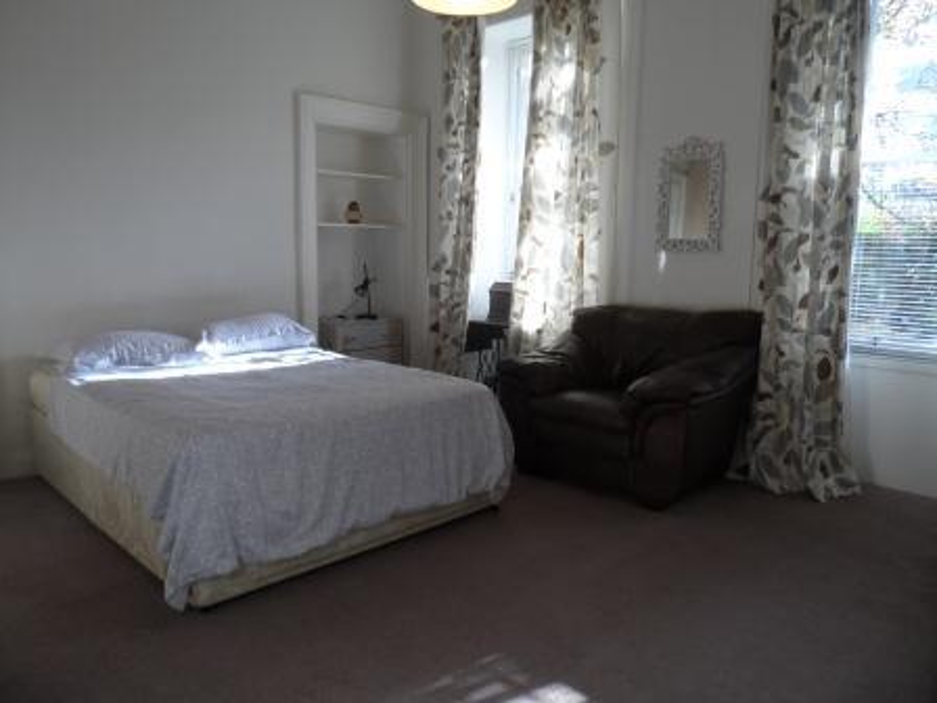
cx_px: 468
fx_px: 650
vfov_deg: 56.8
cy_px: 352
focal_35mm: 24
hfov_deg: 71.6
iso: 120
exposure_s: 1/30
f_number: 3.2
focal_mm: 4
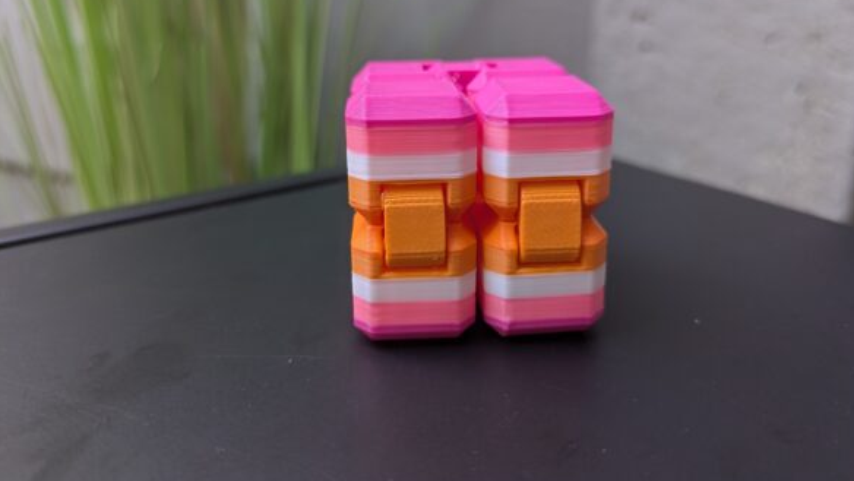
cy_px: 194
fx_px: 634
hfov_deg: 67.9
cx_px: 434
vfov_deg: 41.4
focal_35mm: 28
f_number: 1.89
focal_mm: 5.43
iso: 55
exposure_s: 1/33.3
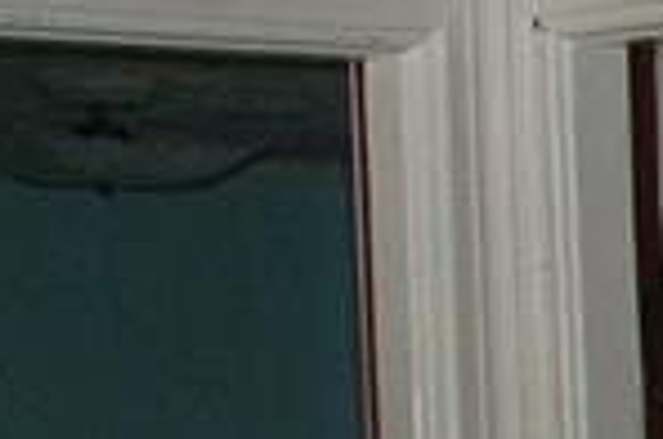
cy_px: 1209
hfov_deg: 6.9
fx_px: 4907
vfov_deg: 4.9
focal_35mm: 267
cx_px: 1985
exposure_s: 1/40
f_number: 2.8
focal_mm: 7.8
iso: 200
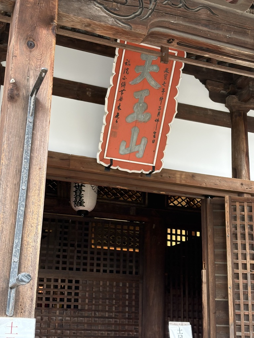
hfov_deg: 28.0
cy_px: 169
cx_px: 127
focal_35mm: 52
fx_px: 509
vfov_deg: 36.8
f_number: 1.6
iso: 100
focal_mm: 5.96
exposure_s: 1/145
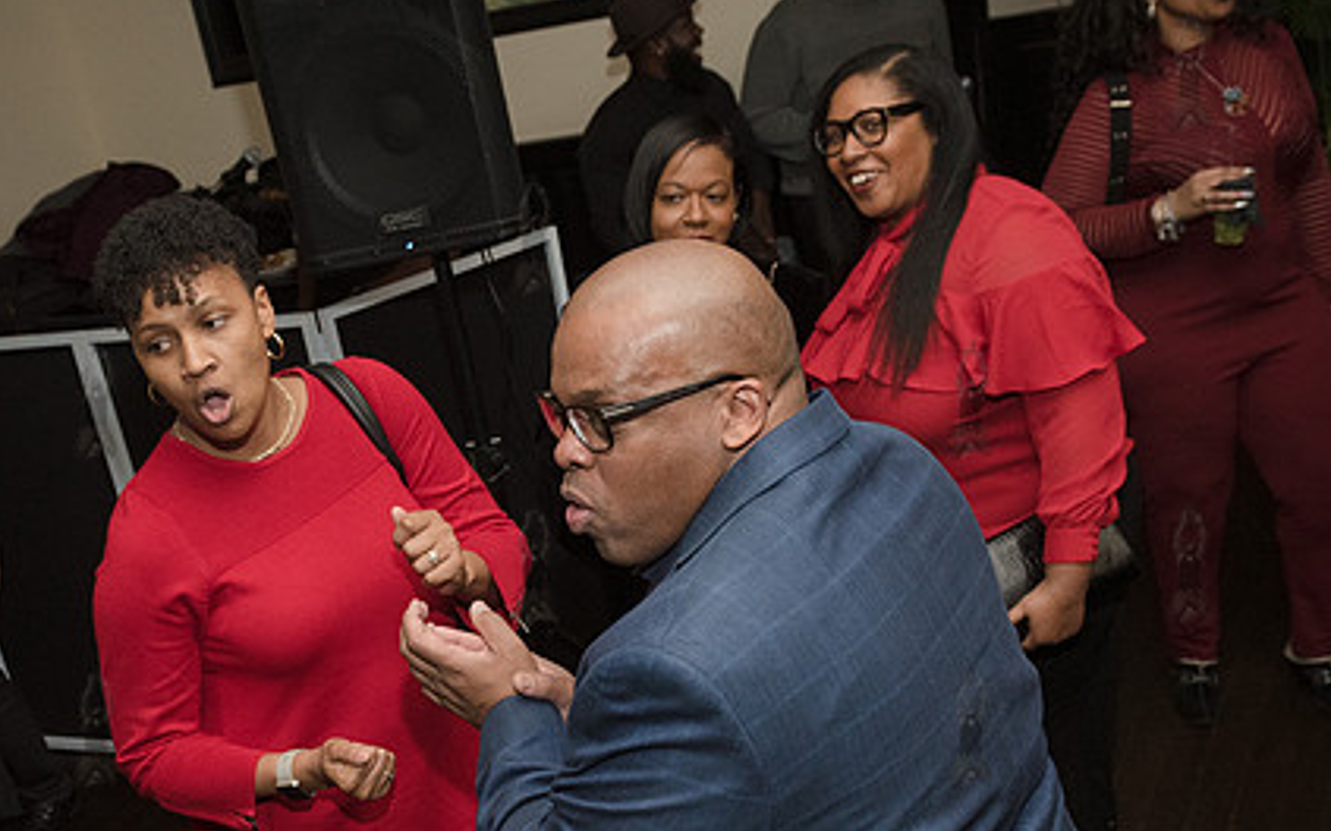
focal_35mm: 48
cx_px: 490
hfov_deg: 41.5
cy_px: 665
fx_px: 1740
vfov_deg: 26.4
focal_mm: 24
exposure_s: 1/250
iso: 2000
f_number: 4.5
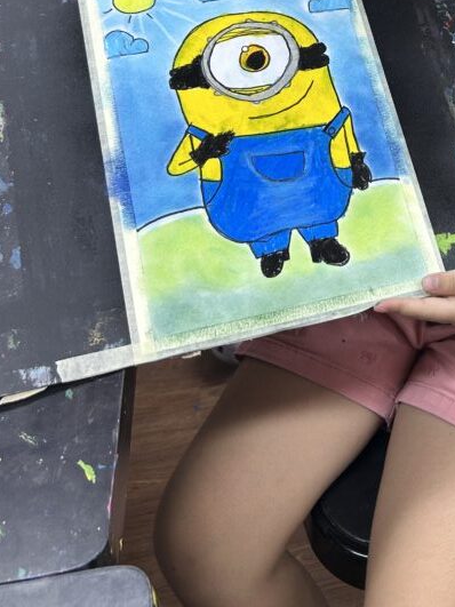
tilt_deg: -29.2
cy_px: 63
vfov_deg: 36.5
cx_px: 384
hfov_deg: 28.8
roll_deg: +0.7
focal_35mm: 49
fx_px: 859
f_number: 1.5
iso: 50
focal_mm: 5.7
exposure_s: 1/100
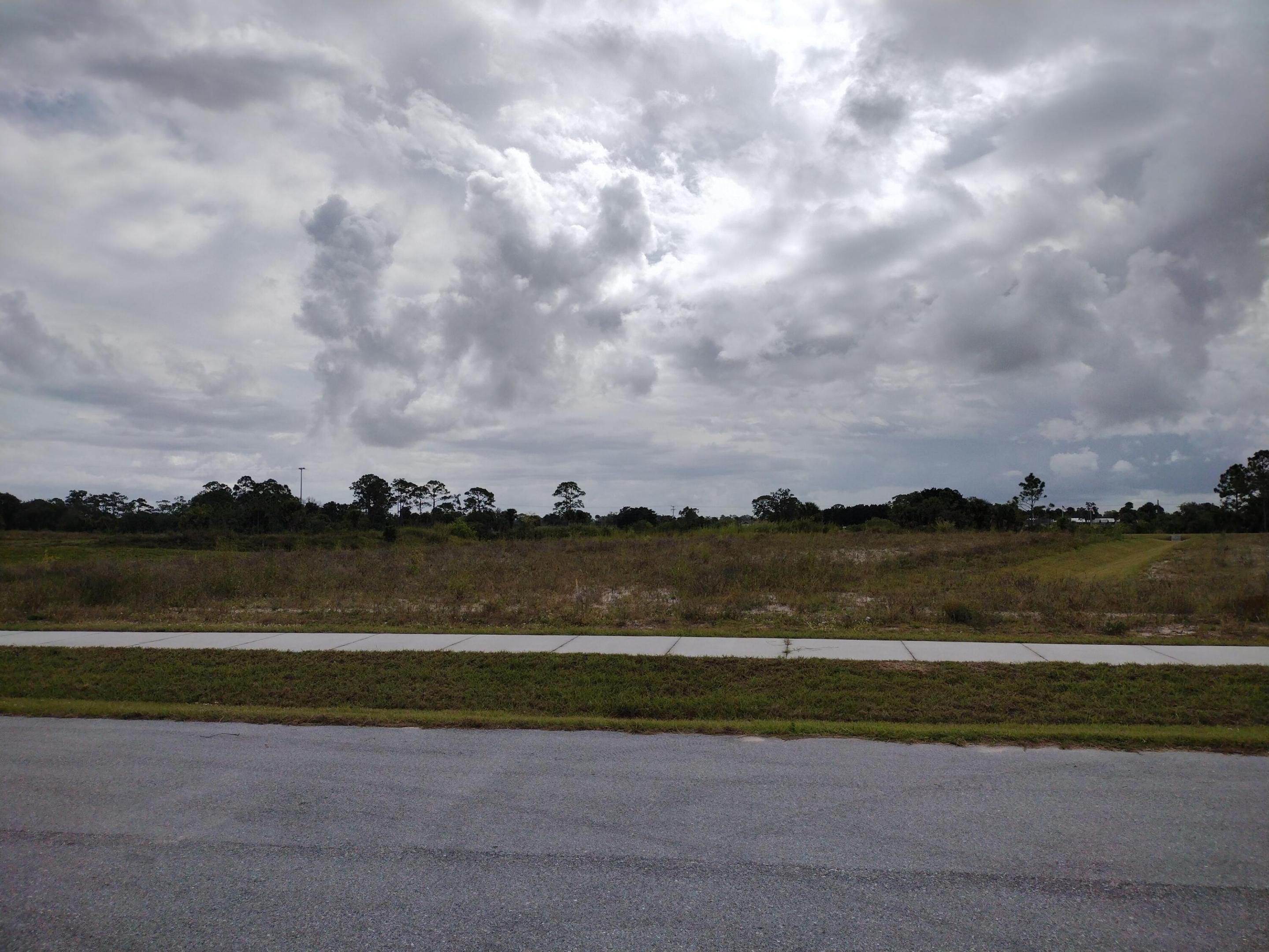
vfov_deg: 51.4
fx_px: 990
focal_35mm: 27
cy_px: 476
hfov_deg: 65.3
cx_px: 634
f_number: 1.7
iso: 100
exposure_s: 1/7117
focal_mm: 4.71
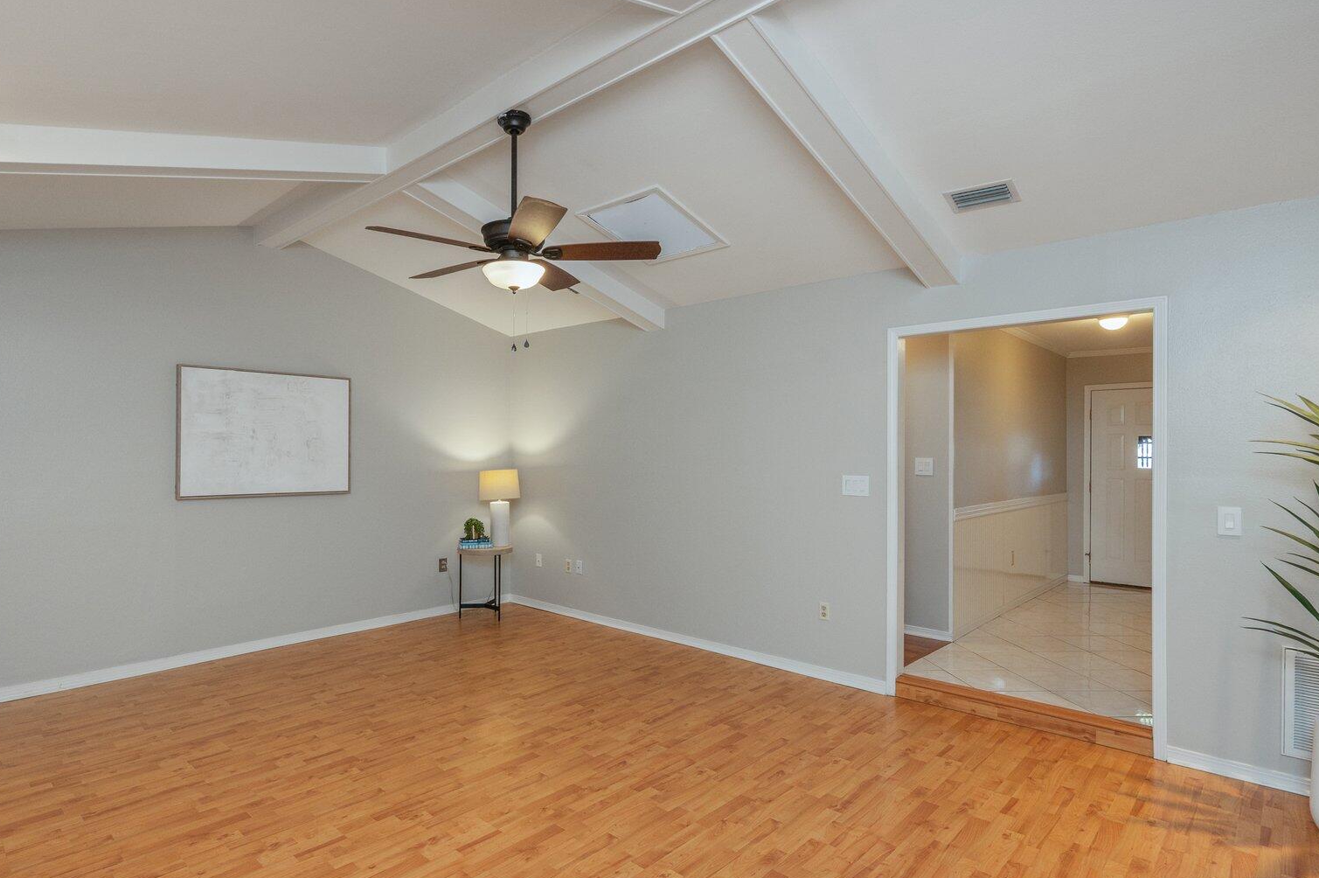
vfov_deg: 64.5
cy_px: 450
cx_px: 602
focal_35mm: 19
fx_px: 696
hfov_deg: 86.7
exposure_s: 1/25
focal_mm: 14
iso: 640
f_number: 8
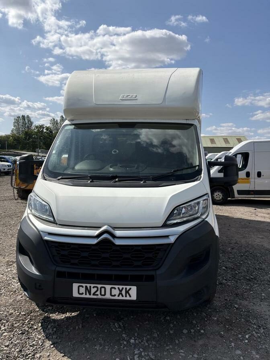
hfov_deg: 53.1
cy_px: 180
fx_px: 270
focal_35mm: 26
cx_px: 135
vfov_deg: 67.3
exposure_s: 1/5814
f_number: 1.6
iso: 50
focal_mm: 5.96
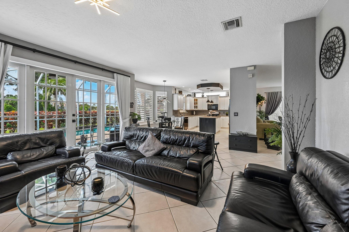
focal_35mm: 14
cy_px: 116
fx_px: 136
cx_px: 174
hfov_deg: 104.3
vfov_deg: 81.2
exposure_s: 1/100
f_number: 8
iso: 2500
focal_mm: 14
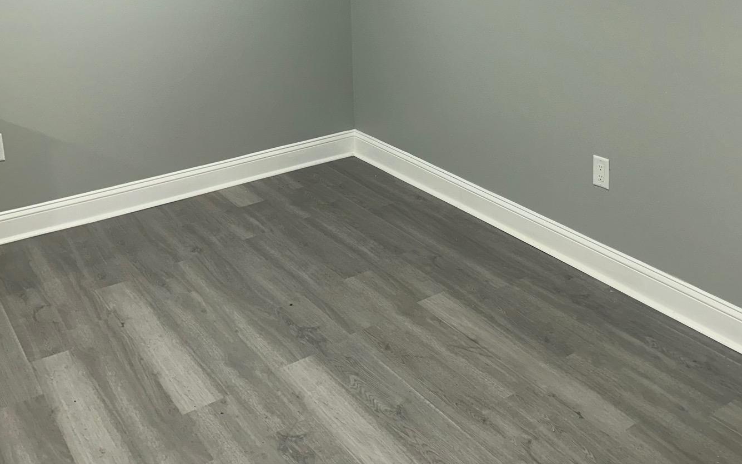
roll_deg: +0.2
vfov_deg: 31.2
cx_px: 423
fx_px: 789
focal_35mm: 39
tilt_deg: -11.9
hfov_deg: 50.2
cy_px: 41
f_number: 1.78
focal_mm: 6.86
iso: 64
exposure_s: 1/35
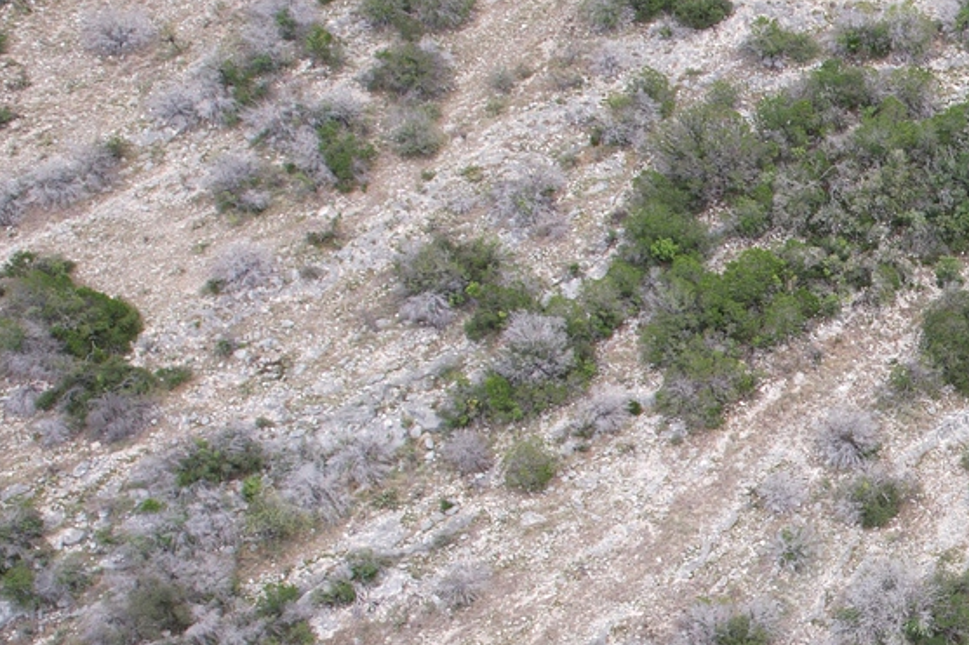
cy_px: 532
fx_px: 1722
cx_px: 1291
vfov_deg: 20.9
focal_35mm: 64
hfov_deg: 26.3
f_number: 2.8
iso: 100
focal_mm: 8.38
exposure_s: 1/400
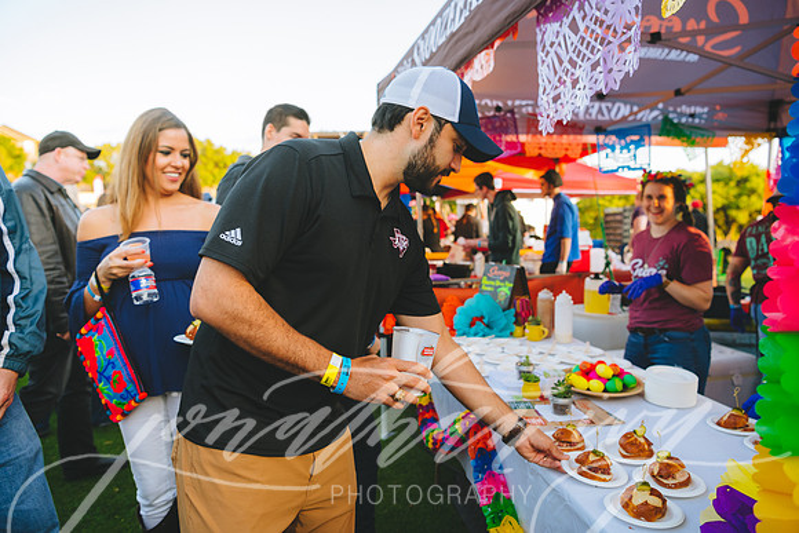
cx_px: 400
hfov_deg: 73.7
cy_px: 266
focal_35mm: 24
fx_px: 533
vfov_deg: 53.2
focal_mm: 24
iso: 250
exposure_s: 1/160
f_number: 3.5
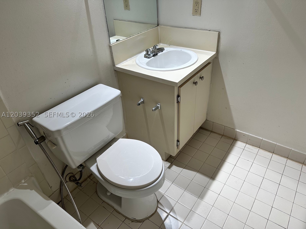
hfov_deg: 71.6
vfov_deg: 56.8
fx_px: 212
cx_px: 153
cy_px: 114
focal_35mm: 24
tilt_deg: -34.3
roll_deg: +3.3
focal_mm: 6.86
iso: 80
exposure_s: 1/120
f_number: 1.78
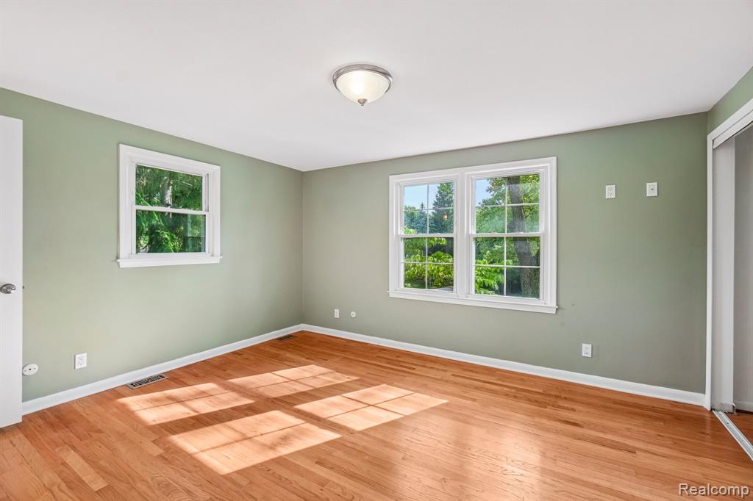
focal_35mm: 15
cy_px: 250
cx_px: 376
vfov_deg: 77.3
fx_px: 314
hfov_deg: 100.4
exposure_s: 1/30
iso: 400
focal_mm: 10
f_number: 8
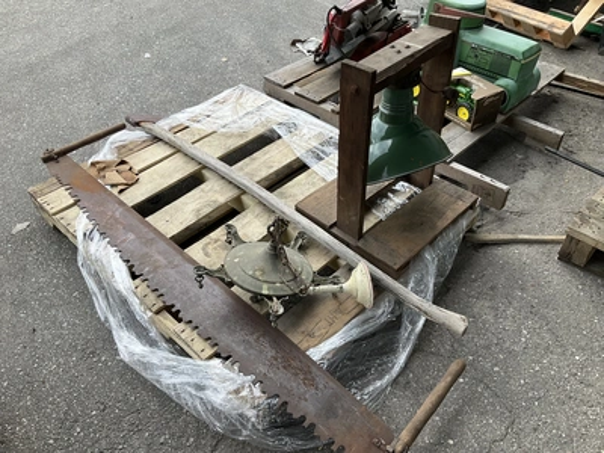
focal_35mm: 29
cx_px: 302
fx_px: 506
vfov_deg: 48.2
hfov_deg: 61.7
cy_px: 226
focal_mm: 3
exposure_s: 1/322
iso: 25
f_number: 1.8
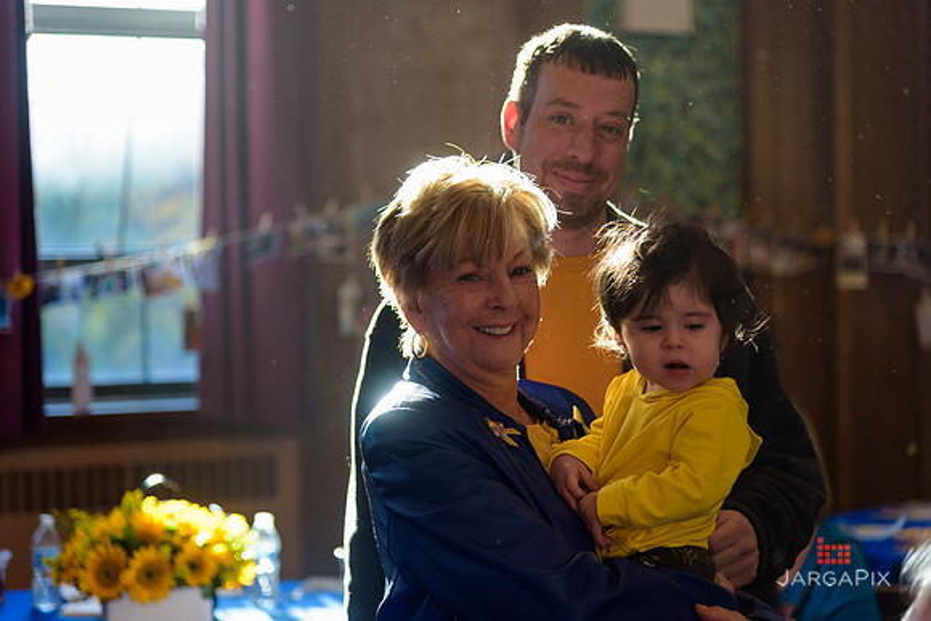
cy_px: 310
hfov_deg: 21.5
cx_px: 466
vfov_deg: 14.4
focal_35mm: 95
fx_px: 2457
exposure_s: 1/80
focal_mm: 95
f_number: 4
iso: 250
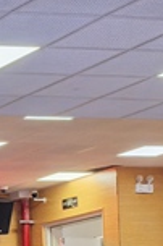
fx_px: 1157
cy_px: 324
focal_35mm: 170
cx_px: -478
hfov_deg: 6.5
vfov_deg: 11.8
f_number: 4
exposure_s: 1/100
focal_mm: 6.98
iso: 400
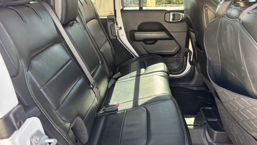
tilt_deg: -27.1
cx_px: 129
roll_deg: +0.1
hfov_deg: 66.1
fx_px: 198
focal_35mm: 29
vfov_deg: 40.0
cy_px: 86
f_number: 1.6
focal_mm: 5.96
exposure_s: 1/62
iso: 125
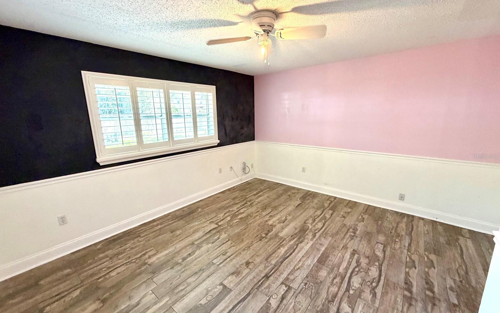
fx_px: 204
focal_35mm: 15
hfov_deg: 101.5
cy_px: 156
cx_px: 250
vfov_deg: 74.8
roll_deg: +1.2
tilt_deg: -11.1
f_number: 2.2
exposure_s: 1/60
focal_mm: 2.22
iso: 320
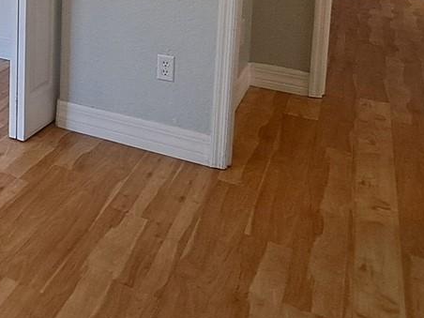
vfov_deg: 28.2
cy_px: -45
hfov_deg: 33.3
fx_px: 563
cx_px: -90
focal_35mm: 46
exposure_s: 1/40
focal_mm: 1.74
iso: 64
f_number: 2.2
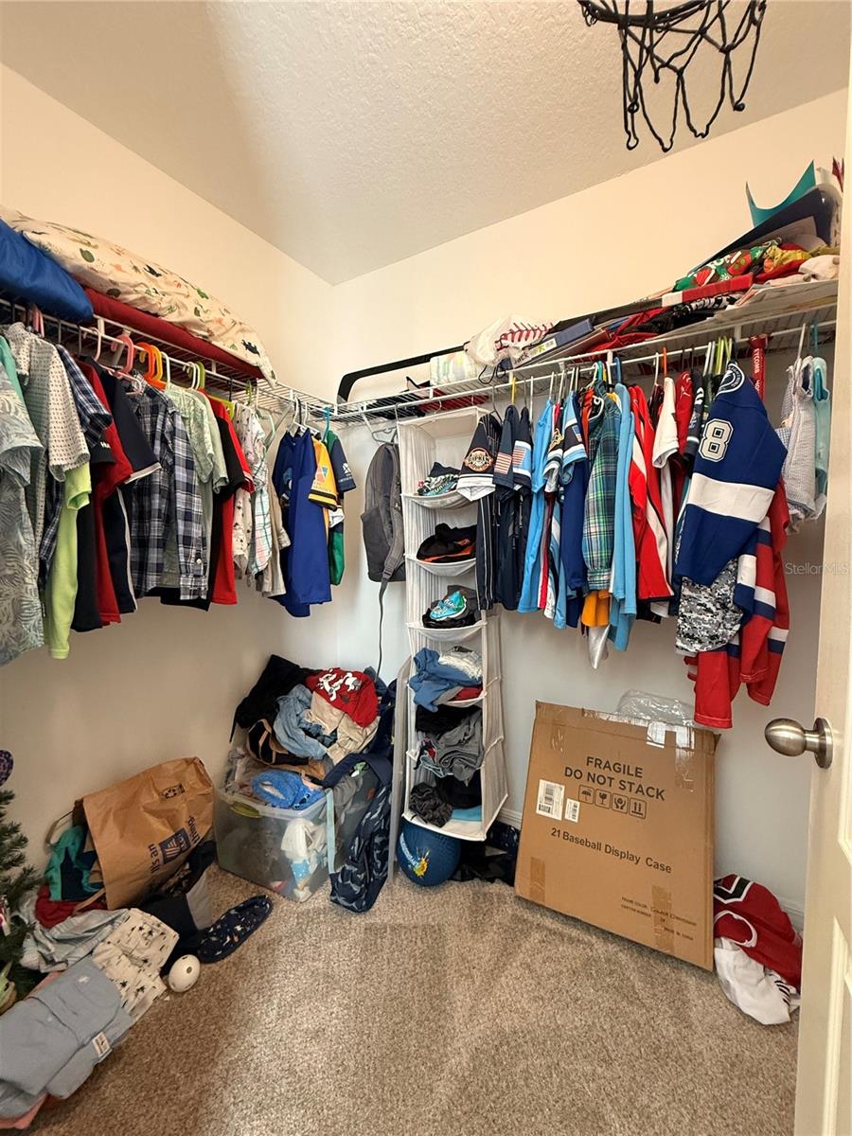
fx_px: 459
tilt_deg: -3.6
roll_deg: +0.3
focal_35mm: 14
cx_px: 426
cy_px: 568
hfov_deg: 85.7
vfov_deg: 102.1
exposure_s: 1/60
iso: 320
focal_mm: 2.22
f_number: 2.2
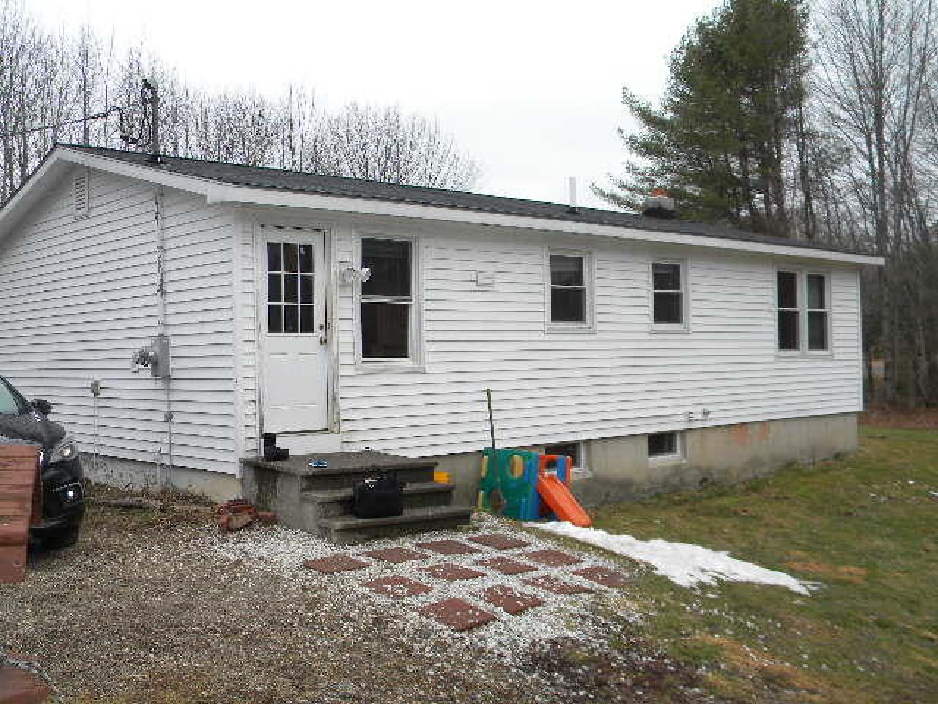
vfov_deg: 39.7
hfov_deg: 51.4
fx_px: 976
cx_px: 469
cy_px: 352
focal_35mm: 36
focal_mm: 6.4
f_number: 3.7
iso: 110
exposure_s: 1/165
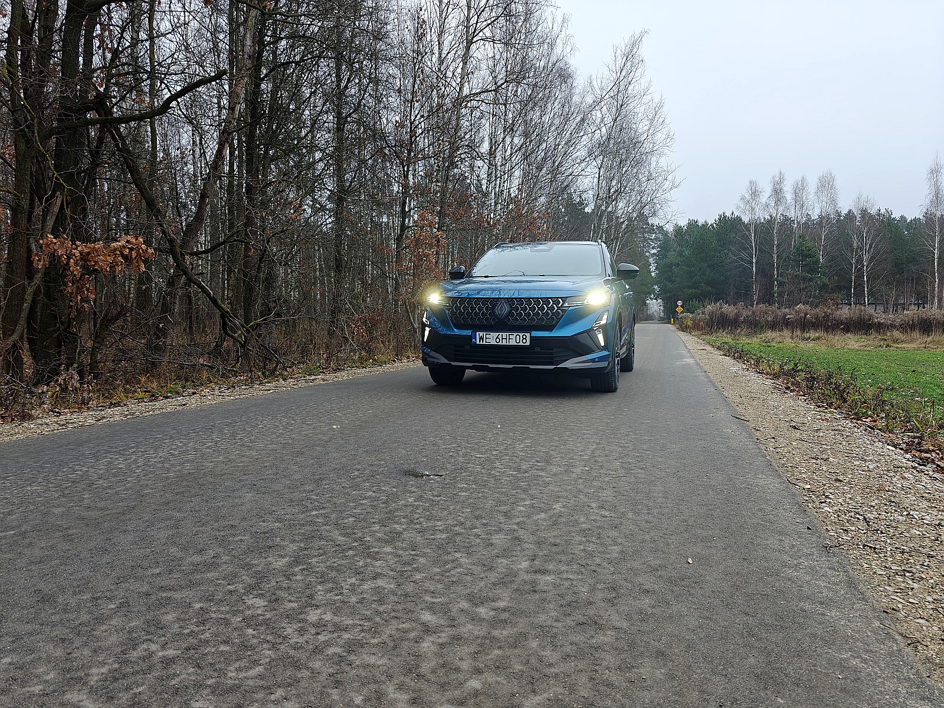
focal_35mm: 23
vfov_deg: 58.9
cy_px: 354
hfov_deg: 73.9
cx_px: 472
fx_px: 627
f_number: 1.6
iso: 50
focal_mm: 6.06
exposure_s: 1/107
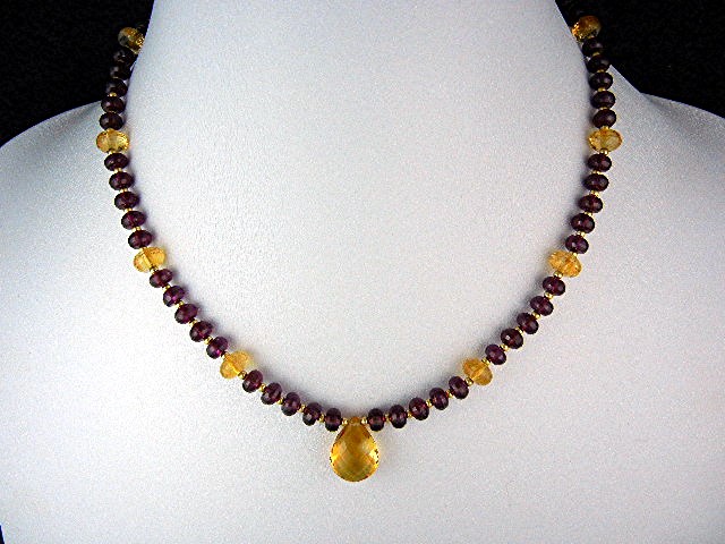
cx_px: 362
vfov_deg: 41.8
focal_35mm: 34
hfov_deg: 54.0
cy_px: 272
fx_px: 712
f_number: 3.6
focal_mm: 6.2
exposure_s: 1/62.6
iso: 211
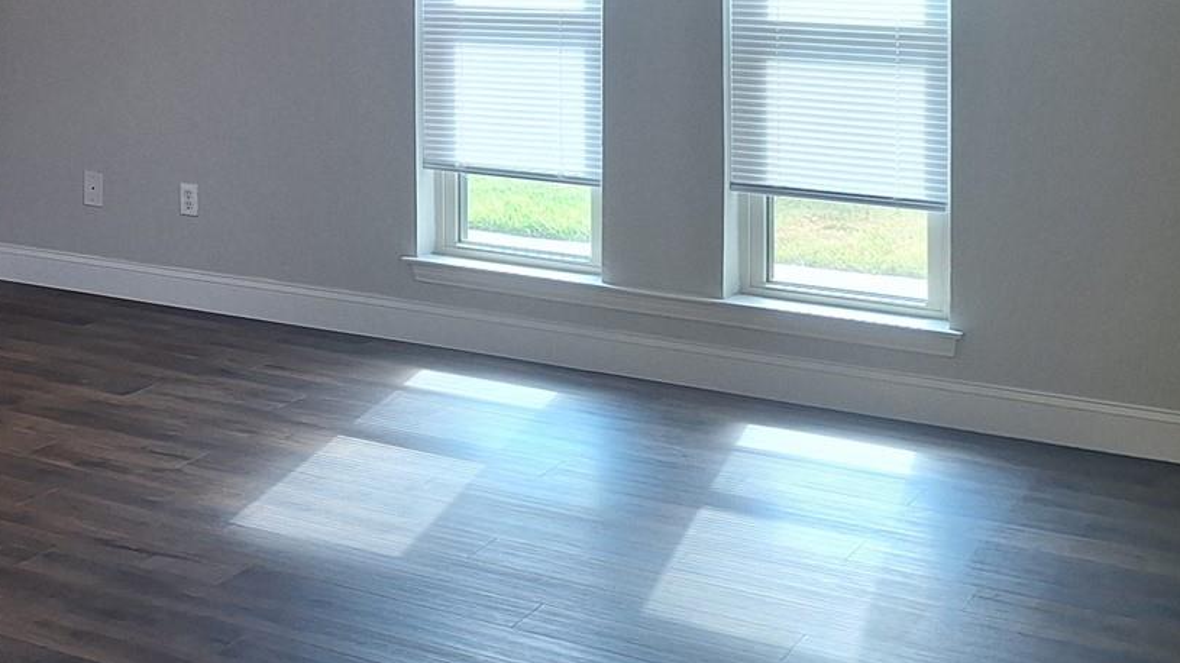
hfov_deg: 29.2
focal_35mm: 63
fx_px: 1971
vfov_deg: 18.1
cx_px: -195
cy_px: -143
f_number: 1.8
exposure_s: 1/60
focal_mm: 5.54
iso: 50
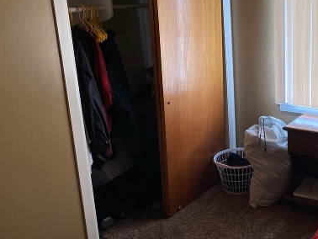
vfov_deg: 32.9
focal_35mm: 44
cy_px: 104
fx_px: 404
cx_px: 268
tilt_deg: -13.9
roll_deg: +1.4
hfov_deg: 40.6
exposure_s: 1/121
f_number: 1.8
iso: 125
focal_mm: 4.25
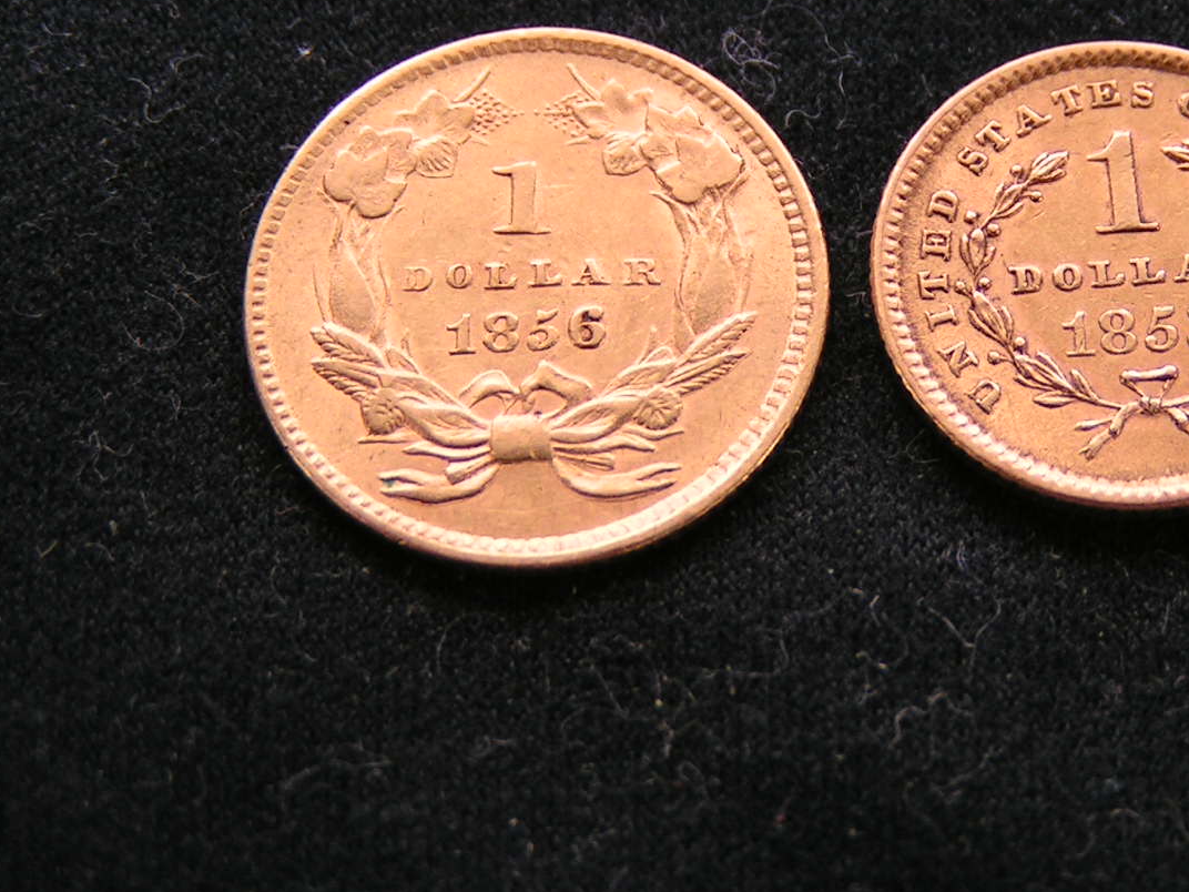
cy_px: 401
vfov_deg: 15.7
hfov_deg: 20.7
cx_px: 862
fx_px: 3229
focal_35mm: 94
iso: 80
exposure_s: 1/60
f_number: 3.2
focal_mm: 9.7
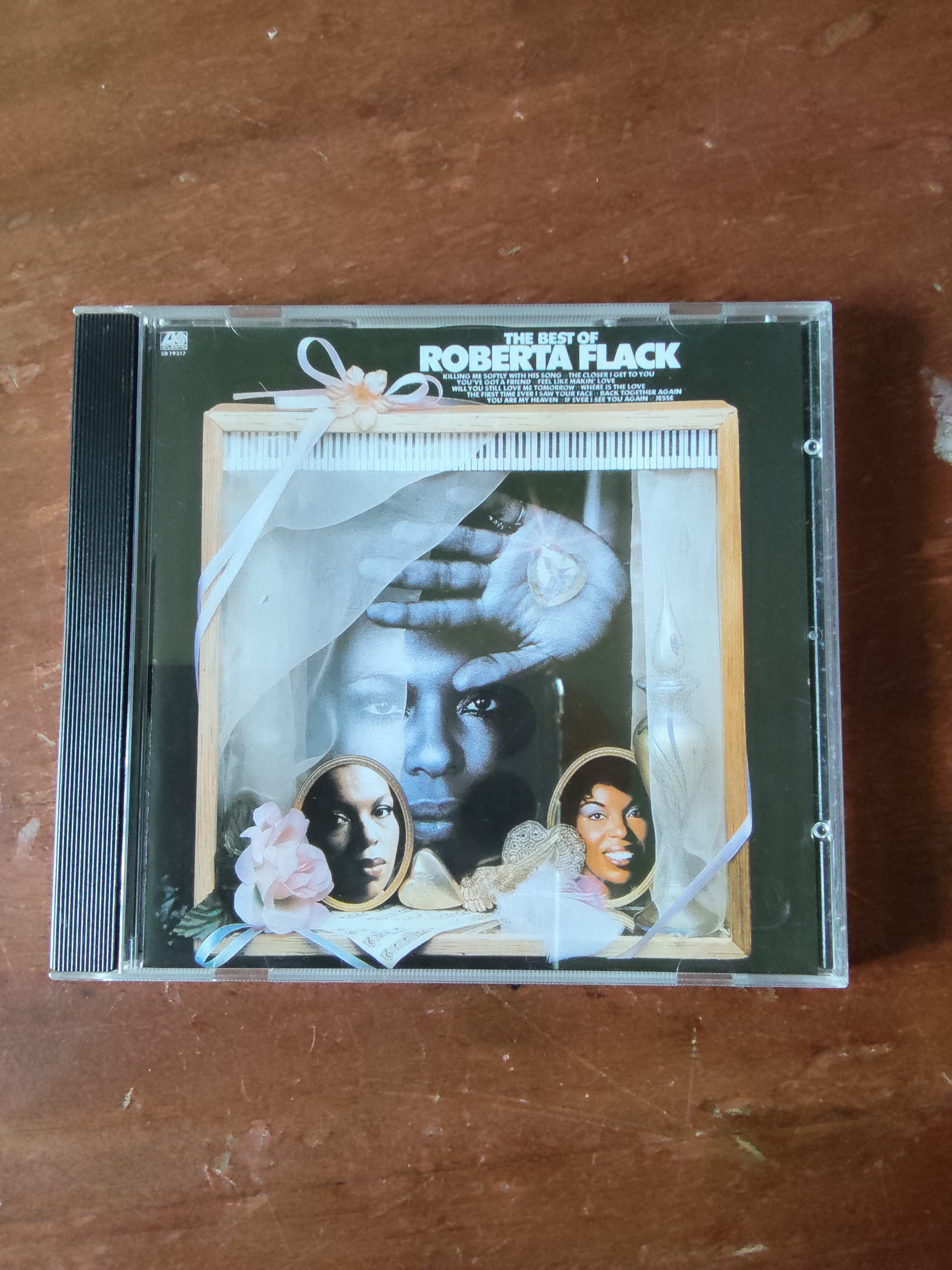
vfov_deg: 67.3
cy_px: 635
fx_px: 953
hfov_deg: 53.1
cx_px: 476
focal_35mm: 26
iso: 500
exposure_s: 1/33.3
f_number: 2
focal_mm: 2.78
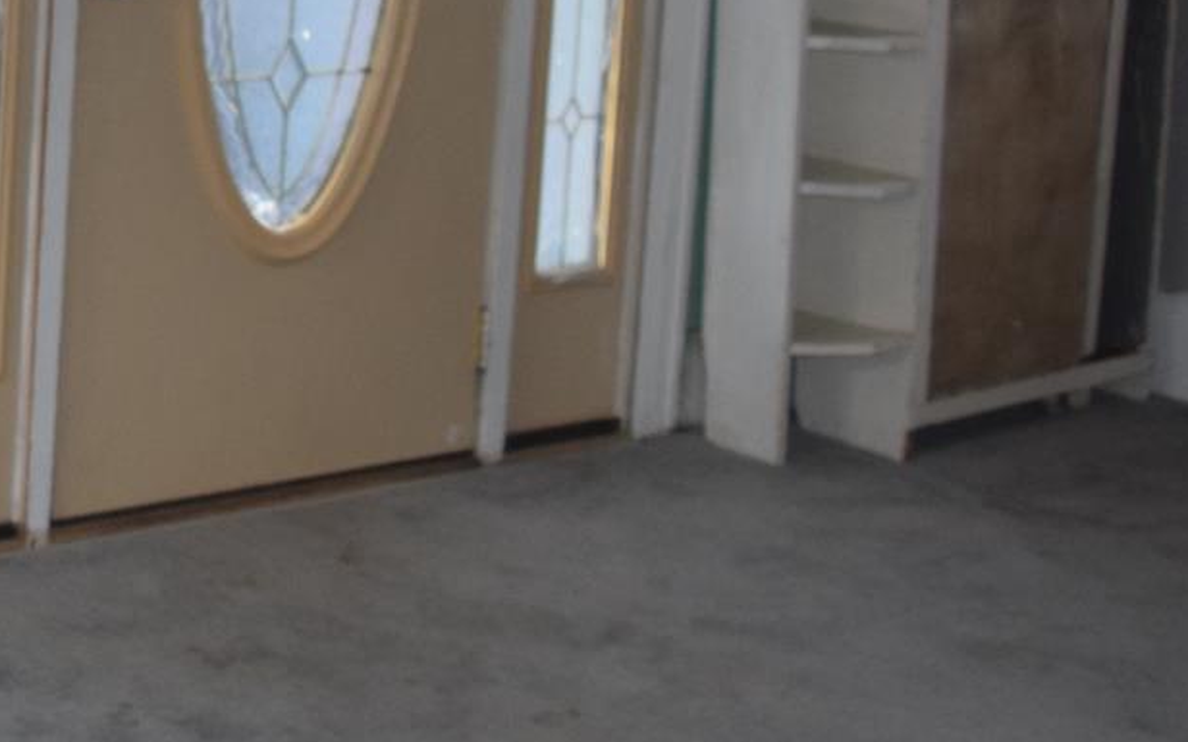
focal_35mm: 122
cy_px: -176
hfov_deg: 16.6
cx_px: -98
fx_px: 3950
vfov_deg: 10.5
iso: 800
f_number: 4.5
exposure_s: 1/80
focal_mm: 24
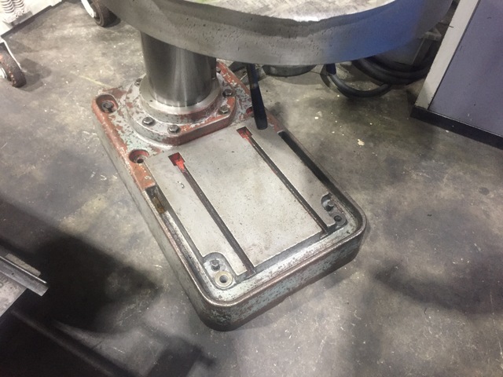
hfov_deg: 61.7
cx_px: 252
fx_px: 421
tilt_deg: -52.7
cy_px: 188
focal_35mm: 29
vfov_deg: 48.2
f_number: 2.2
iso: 250
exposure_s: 1/17
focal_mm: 4.15
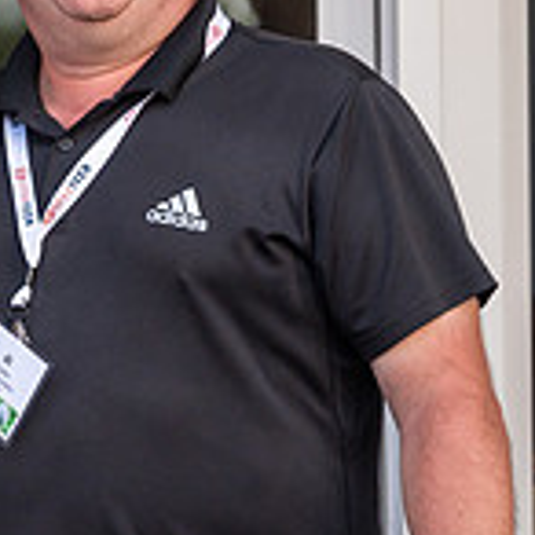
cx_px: -84
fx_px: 4739
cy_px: 202
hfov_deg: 6.4
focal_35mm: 271
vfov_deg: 6.5
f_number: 4
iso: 500
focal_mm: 70
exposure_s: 1/500
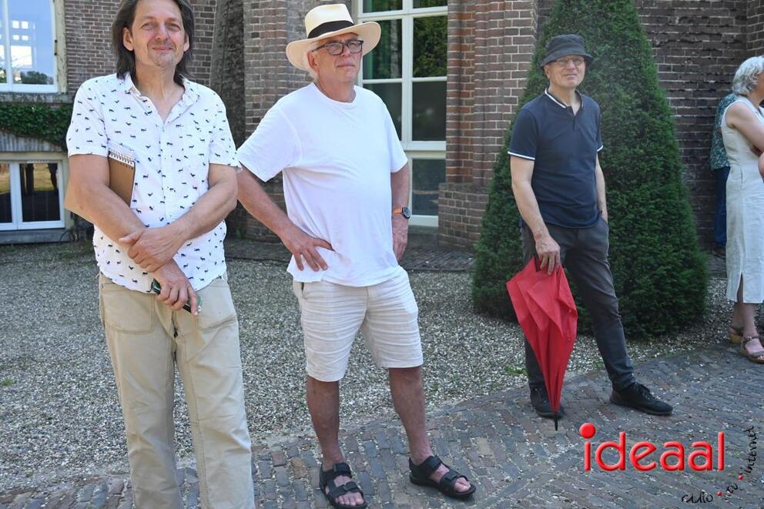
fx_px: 806
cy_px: 254
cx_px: 382
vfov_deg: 35.0
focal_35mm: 38
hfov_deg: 50.7
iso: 200
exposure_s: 1/250
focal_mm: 25.5
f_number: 4.5
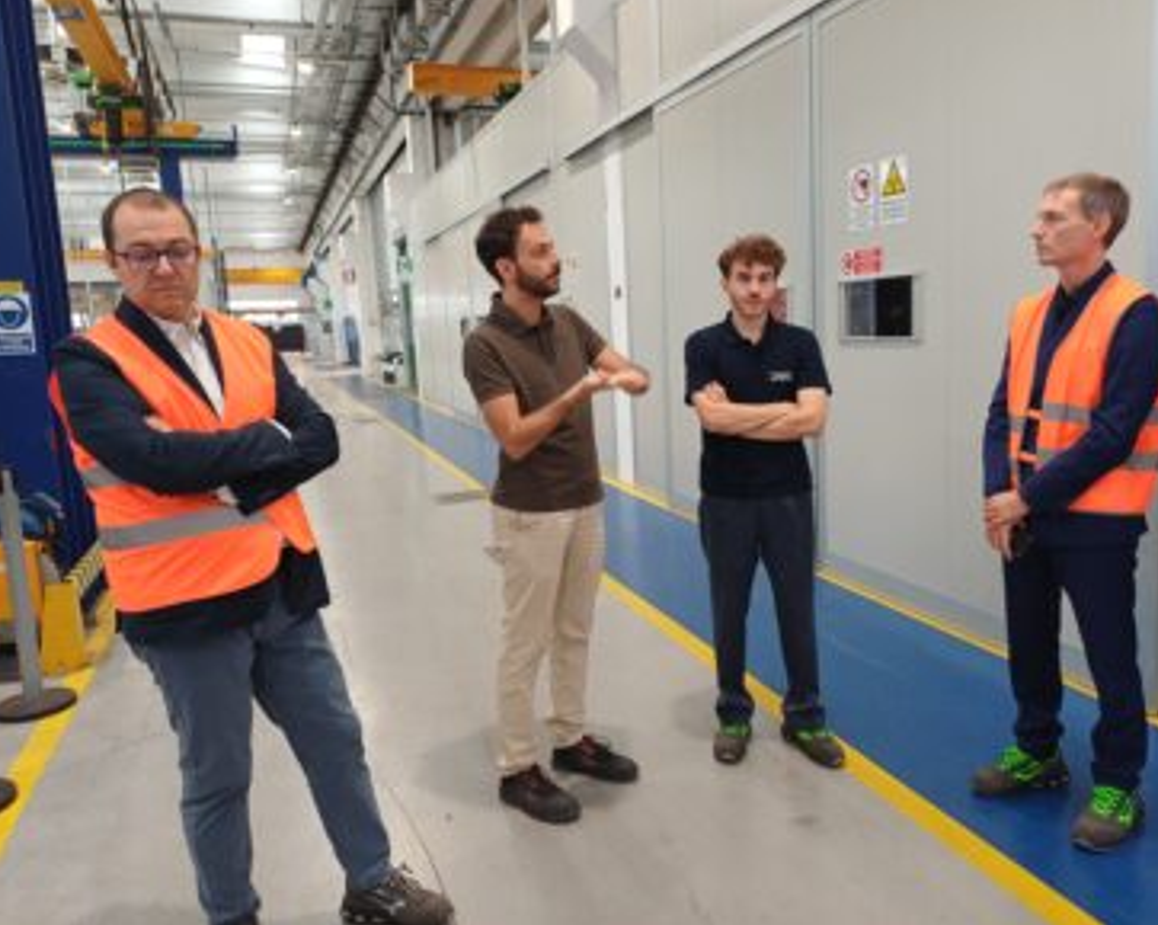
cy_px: 448
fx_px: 925
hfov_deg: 64.0
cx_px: 633
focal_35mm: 27
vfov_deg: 53.1
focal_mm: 4.65
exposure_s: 1/50
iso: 125
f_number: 1.8
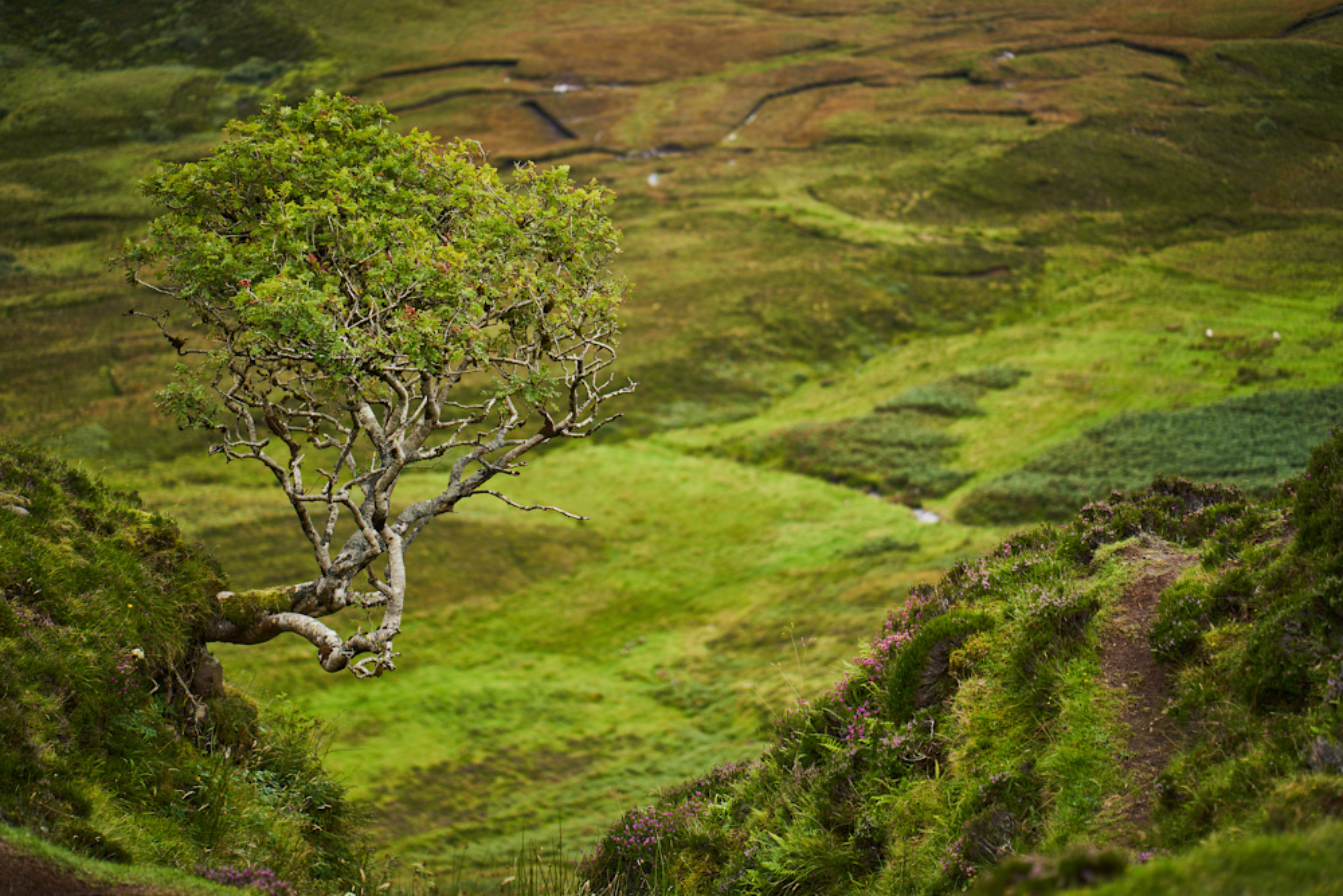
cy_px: 448
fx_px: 3171
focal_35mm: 85
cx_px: 672
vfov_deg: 16.1
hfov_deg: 23.9
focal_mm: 85
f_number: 1.8
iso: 100
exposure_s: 1/1600
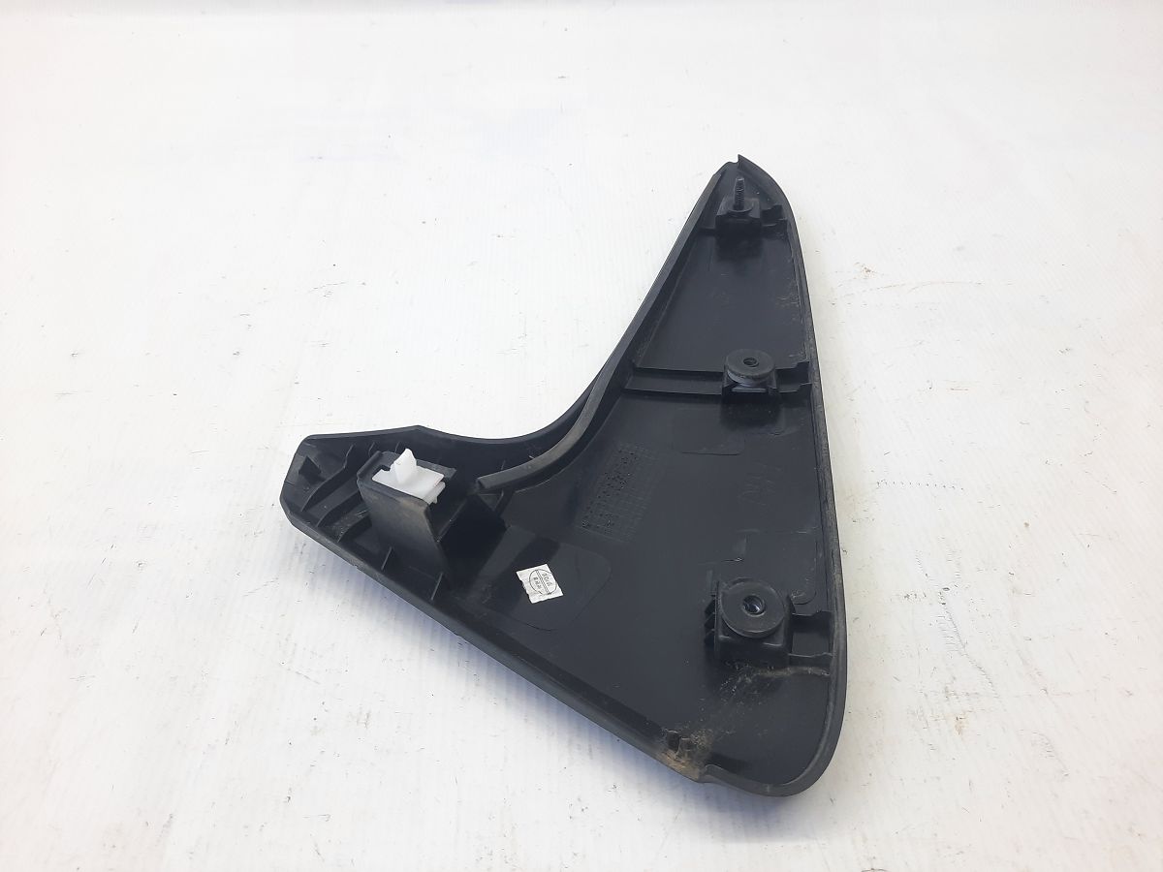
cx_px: 582
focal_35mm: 25
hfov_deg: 69.4
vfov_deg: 54.9
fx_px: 840
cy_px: 436
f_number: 2
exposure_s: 1/50
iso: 80
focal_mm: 4.6
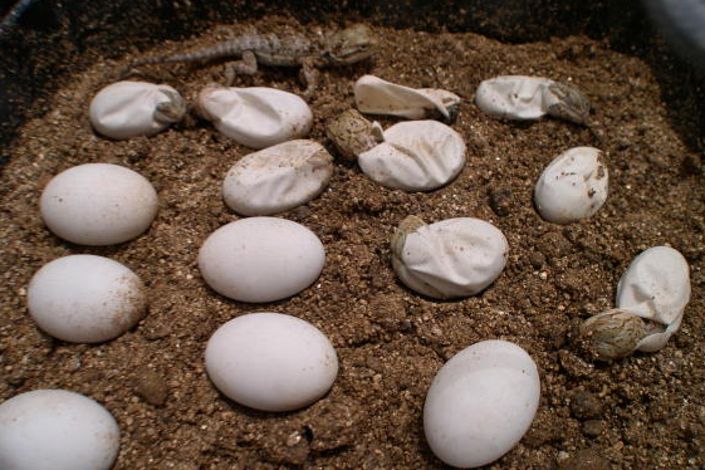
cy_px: 253
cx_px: 354
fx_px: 783
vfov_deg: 33.4
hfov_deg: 48.5
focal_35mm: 40
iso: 100
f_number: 2.8
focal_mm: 8
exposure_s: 1/10.6
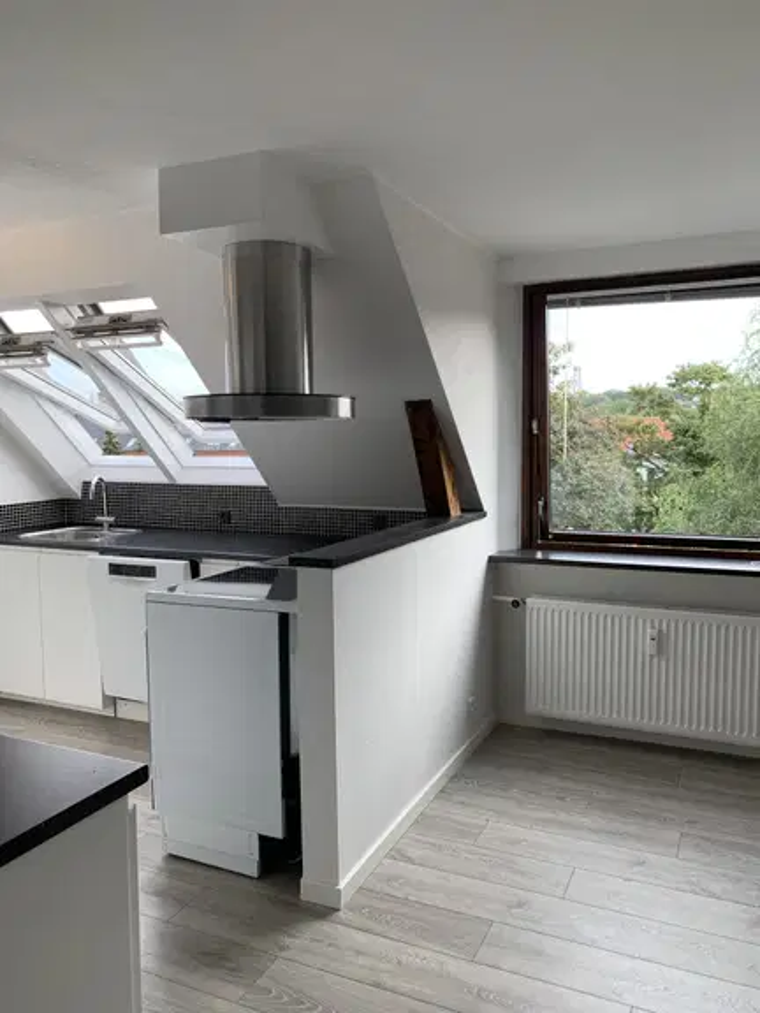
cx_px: 380
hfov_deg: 53.1
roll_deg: +1.2
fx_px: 761
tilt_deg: -0.8
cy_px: 506
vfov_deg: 67.3
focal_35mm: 26
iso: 25
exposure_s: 1/108
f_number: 1.8
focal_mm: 4.25
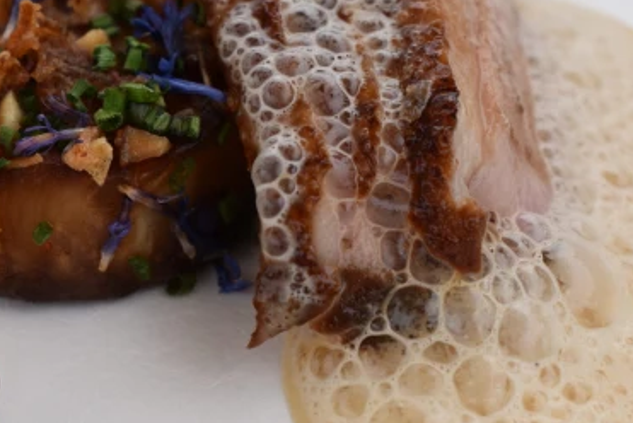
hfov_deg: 19.2
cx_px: 222
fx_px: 1865
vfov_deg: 12.9
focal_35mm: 106
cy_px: 215
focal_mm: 35
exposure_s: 1/250
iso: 140
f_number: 8
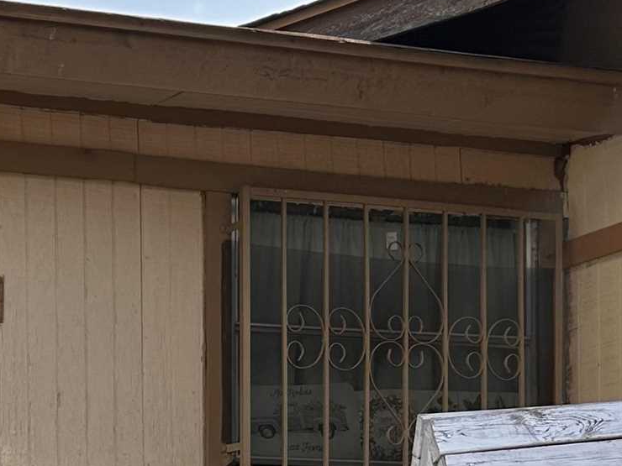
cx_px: -130
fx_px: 1941
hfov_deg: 17.3
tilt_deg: +0.4
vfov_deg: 13.0
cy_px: 699
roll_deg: +0.5
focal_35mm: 108
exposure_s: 1/2632
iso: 50
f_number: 1.5
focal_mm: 5.7
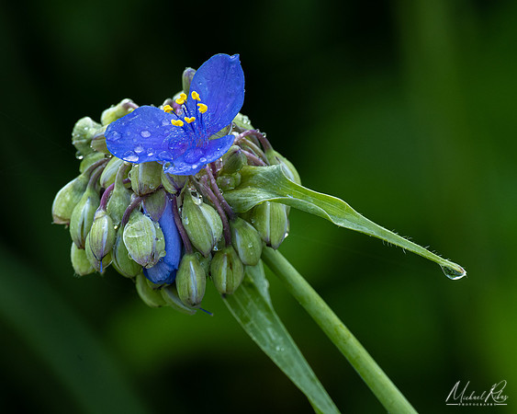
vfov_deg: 3.8
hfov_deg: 4.8
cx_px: 276
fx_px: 6201
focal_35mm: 405
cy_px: 207
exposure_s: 1/40
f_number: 11
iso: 400
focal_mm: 240
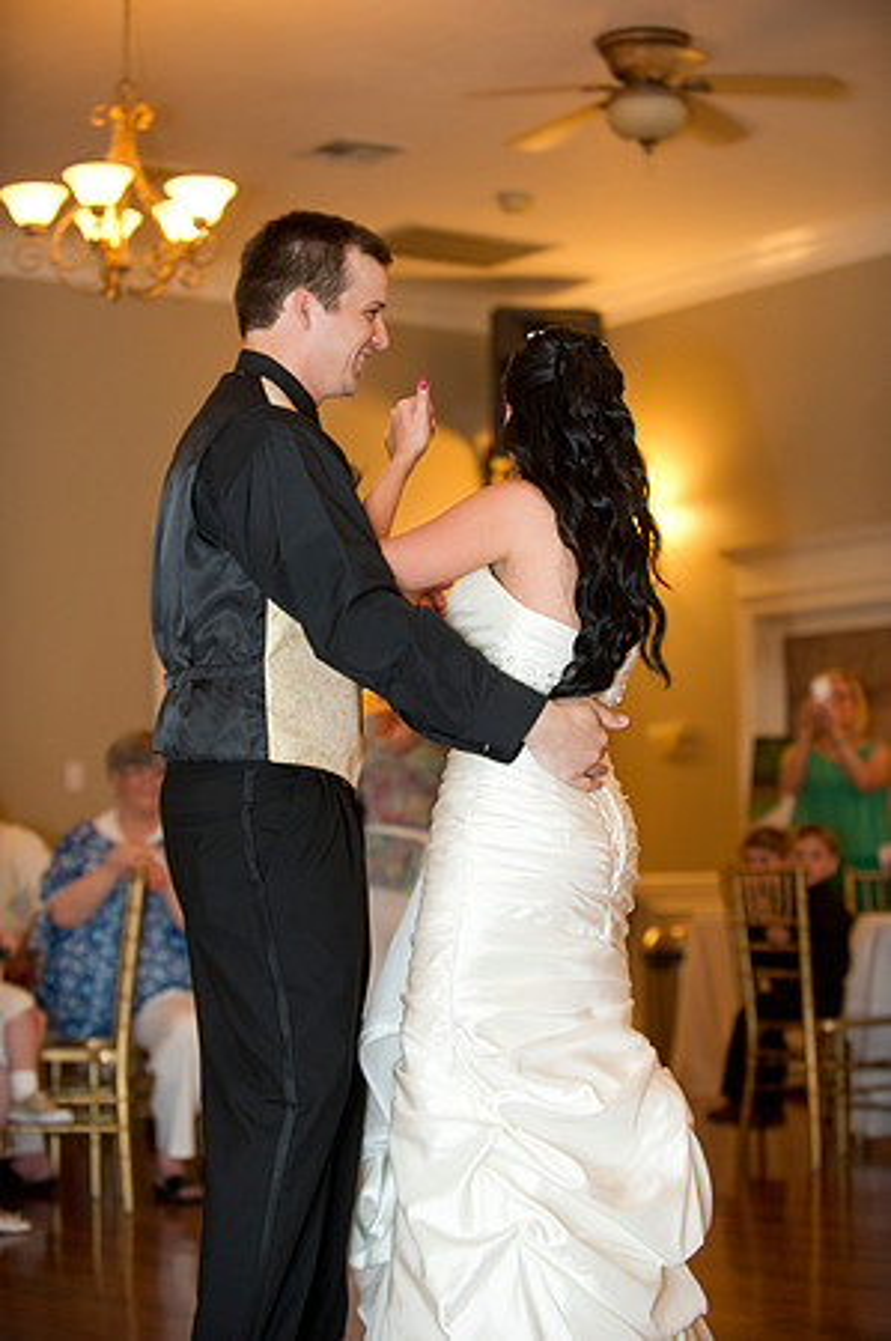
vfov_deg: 28.9
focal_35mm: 70
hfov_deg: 19.4
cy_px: 670
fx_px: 2605
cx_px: 446
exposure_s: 1/60
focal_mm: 70
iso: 2000
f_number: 2.8
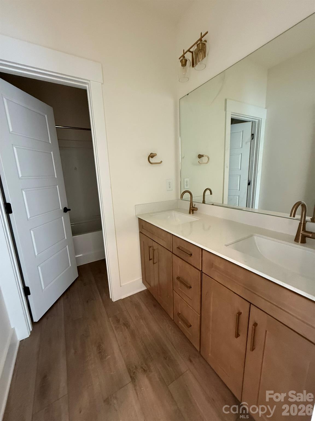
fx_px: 170
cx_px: 158
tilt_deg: -11.3
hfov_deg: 85.7
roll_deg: +3.4
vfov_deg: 102.1
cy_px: 210
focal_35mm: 14
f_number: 2.2
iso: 320
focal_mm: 2.22
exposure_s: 1/60
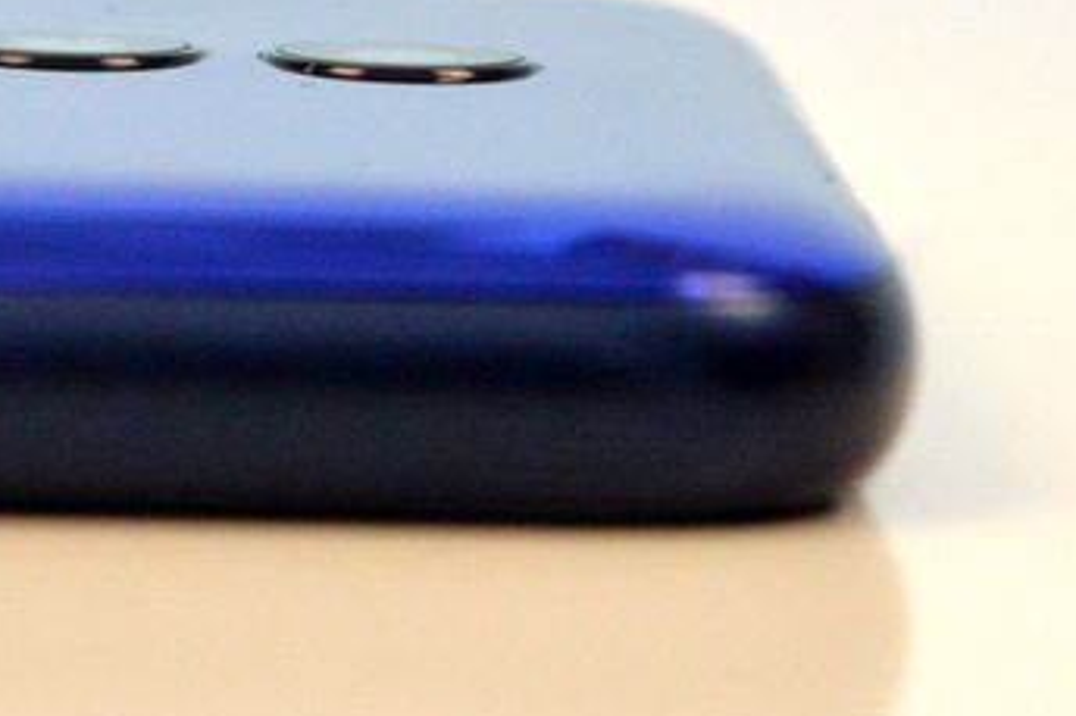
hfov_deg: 7.2
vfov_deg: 4.8
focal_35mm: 288
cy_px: -17
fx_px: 8596
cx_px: 500
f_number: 10
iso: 1600
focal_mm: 55
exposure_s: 1/50
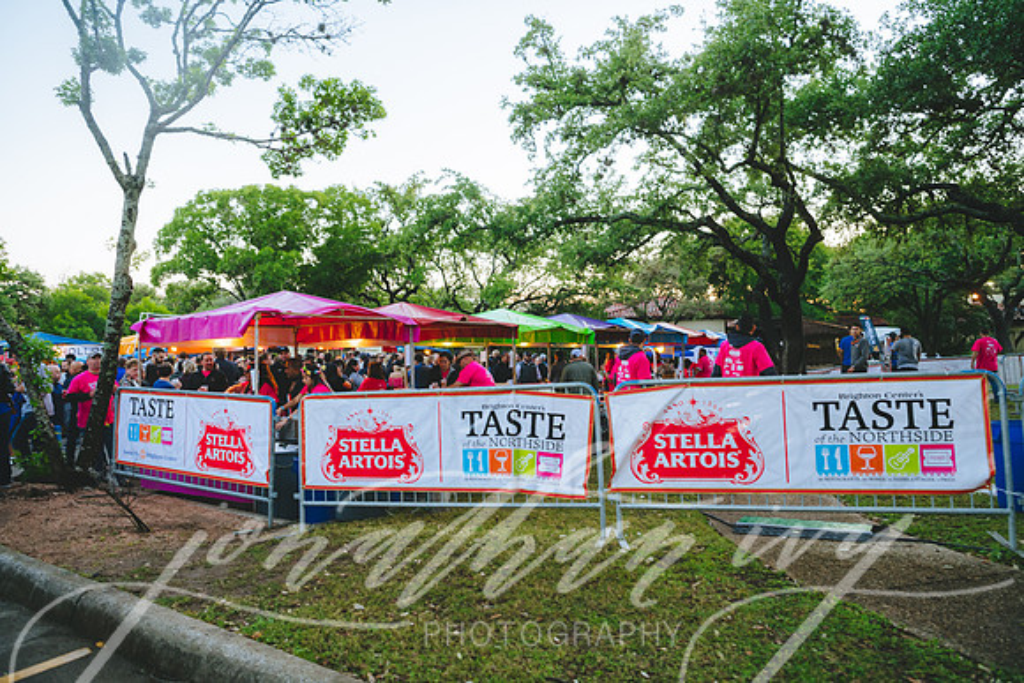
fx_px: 683
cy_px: 342
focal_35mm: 24
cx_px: 512
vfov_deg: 53.2
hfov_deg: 73.7
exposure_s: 1/160
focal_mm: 24
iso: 320
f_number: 3.5
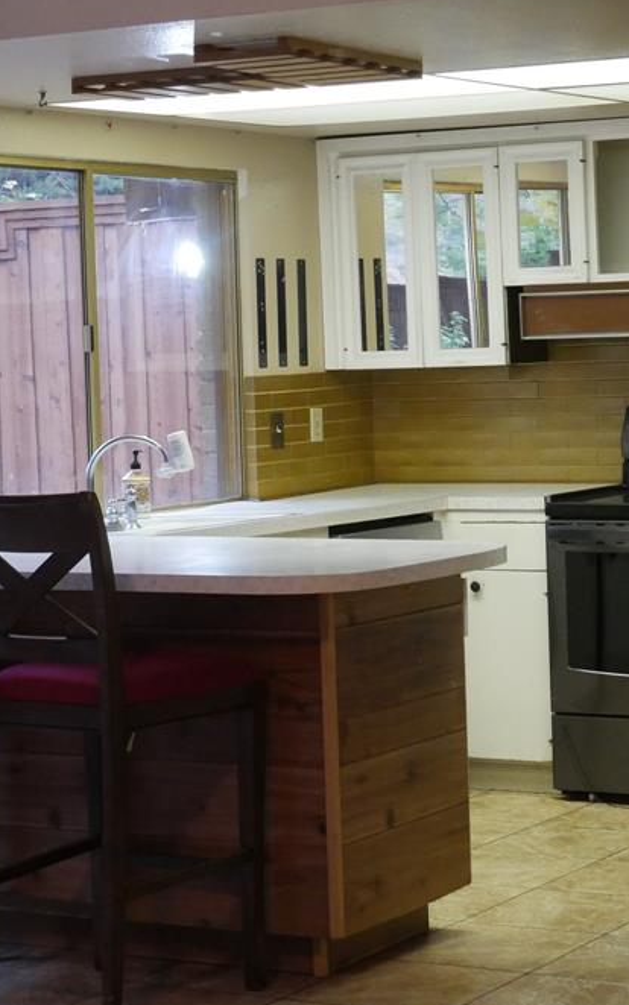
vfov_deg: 21.9
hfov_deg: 13.7
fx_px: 2604
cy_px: 469
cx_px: 520
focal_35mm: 95
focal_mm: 29
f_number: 5.4
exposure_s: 1/60
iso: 3200
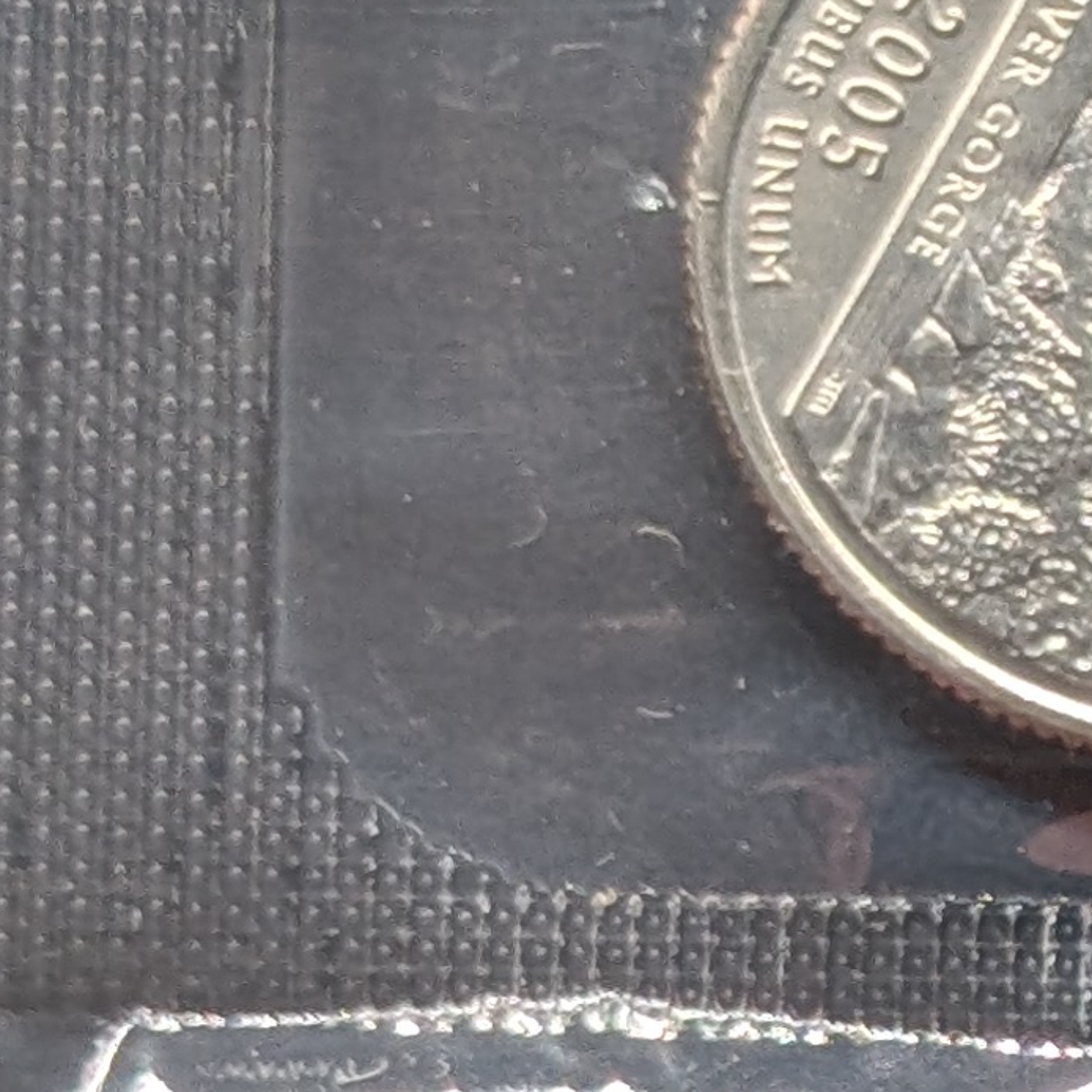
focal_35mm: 255
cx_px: 2247
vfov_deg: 6.8
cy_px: 1443
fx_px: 9101
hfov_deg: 6.6
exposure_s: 1/79.6
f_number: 1.68
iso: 36
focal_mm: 6.9
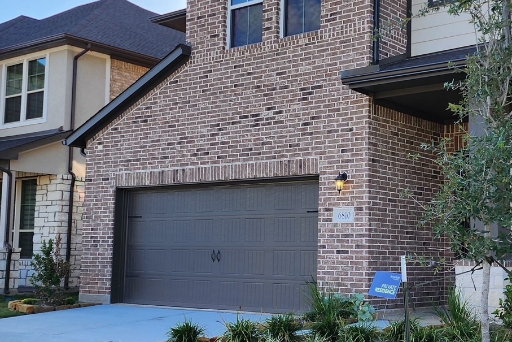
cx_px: 347
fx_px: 768
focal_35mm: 54
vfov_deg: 25.1
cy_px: 172
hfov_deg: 36.4
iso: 12
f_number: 1.8
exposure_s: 1/583
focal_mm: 6.4
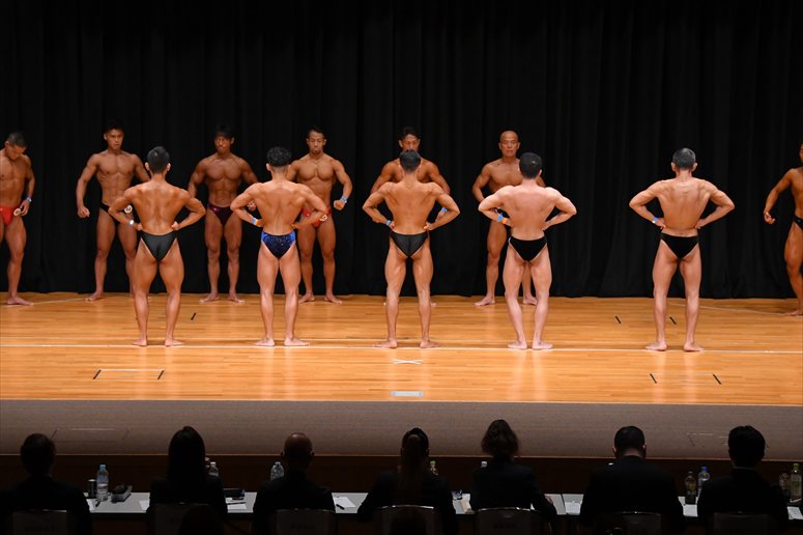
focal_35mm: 123
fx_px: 2742
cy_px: 268
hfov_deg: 16.7
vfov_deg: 11.1
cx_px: 402
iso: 3200
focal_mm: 82
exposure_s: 1/400
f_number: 5.6
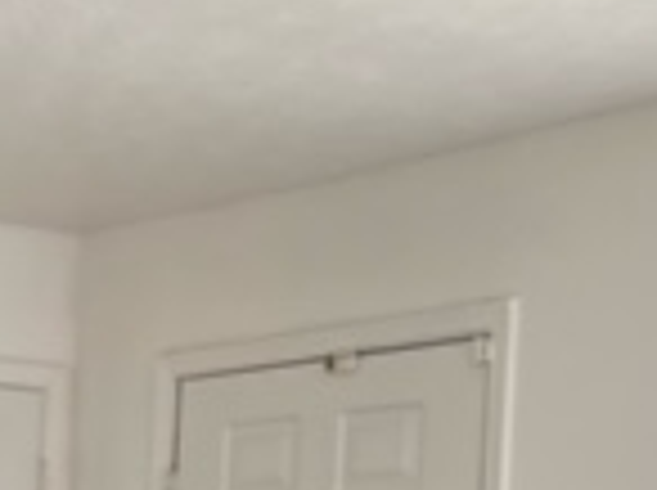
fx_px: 2160
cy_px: 836
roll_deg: -1.5
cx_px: -369
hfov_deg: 15.7
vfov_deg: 12.1
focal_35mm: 114
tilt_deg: -2.1
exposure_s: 1/121
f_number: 1.8
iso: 50
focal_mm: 4.25
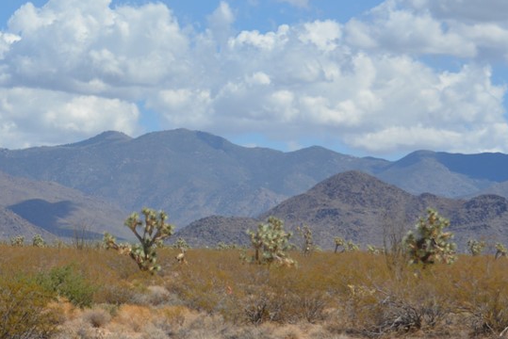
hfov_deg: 12.3
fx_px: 2344
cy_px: 168
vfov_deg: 8.3
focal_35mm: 166
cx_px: 117
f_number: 7.1
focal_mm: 55
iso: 400
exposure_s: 1/2000
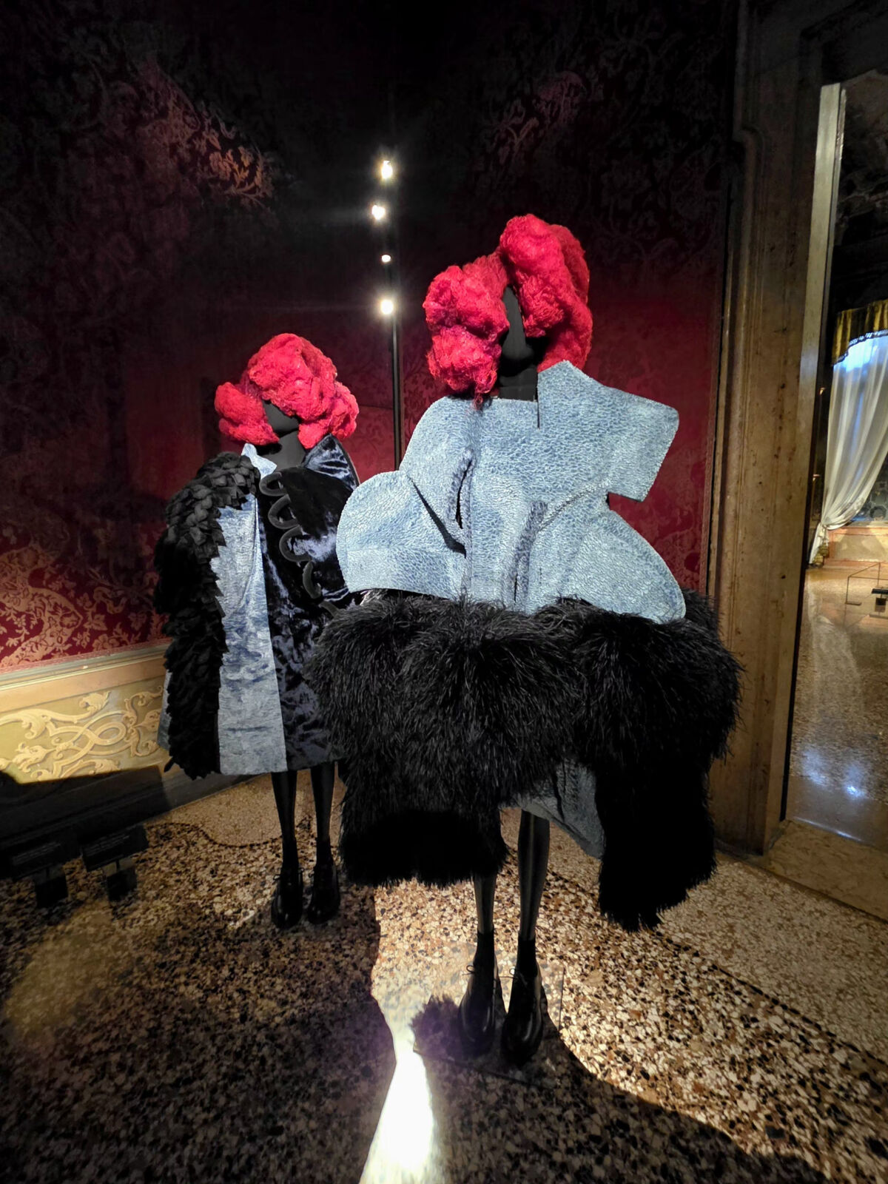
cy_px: 592
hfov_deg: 89.9
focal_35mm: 13
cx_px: 444
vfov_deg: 106.2
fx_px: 445
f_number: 1.9
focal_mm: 2.2
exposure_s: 1/25.1
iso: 1000
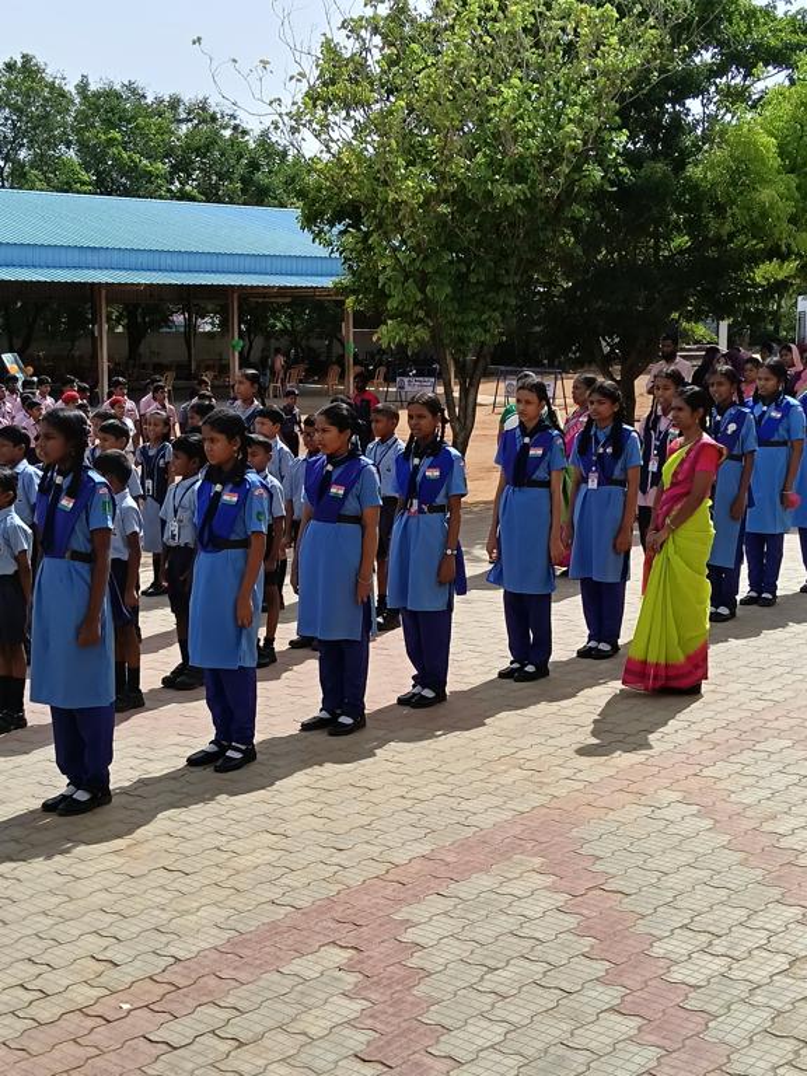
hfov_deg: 30.9
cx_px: 404
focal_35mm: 47
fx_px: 1461
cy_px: 538
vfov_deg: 40.4
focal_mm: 3.98
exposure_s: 1/654
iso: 50
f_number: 1.8
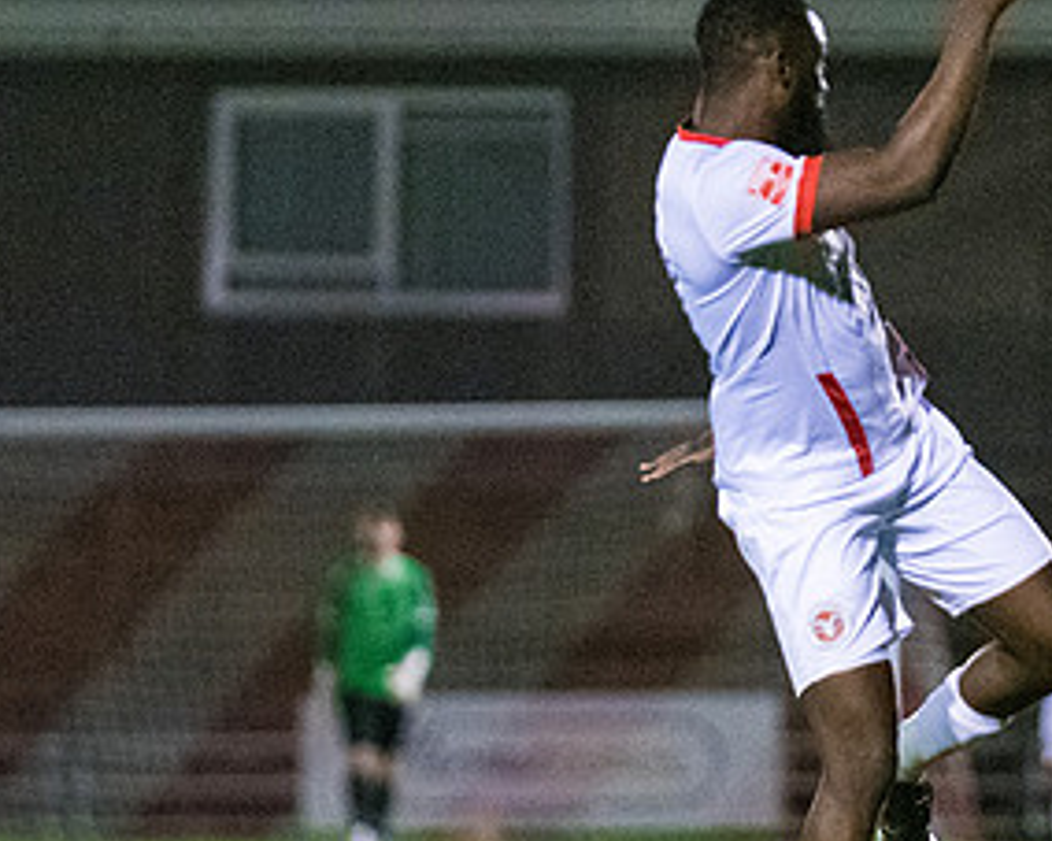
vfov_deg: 3.2
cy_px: 422
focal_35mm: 490
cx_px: 735
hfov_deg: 3.9
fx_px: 15251
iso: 10000
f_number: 2.8
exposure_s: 1/1250
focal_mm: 180
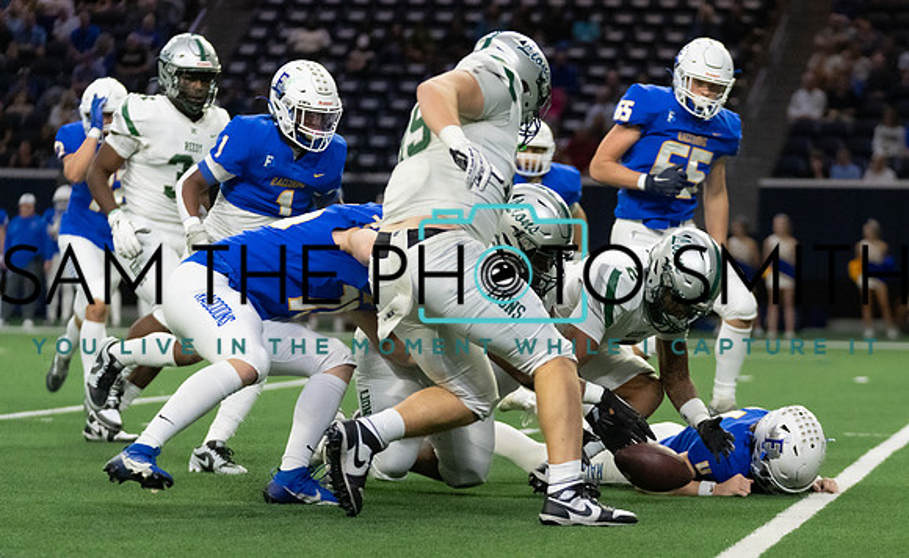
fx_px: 4292
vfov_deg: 7.4
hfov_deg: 12.1
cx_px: 606
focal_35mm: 174
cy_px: 404
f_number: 2.8
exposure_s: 1/1250
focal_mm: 118
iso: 4000
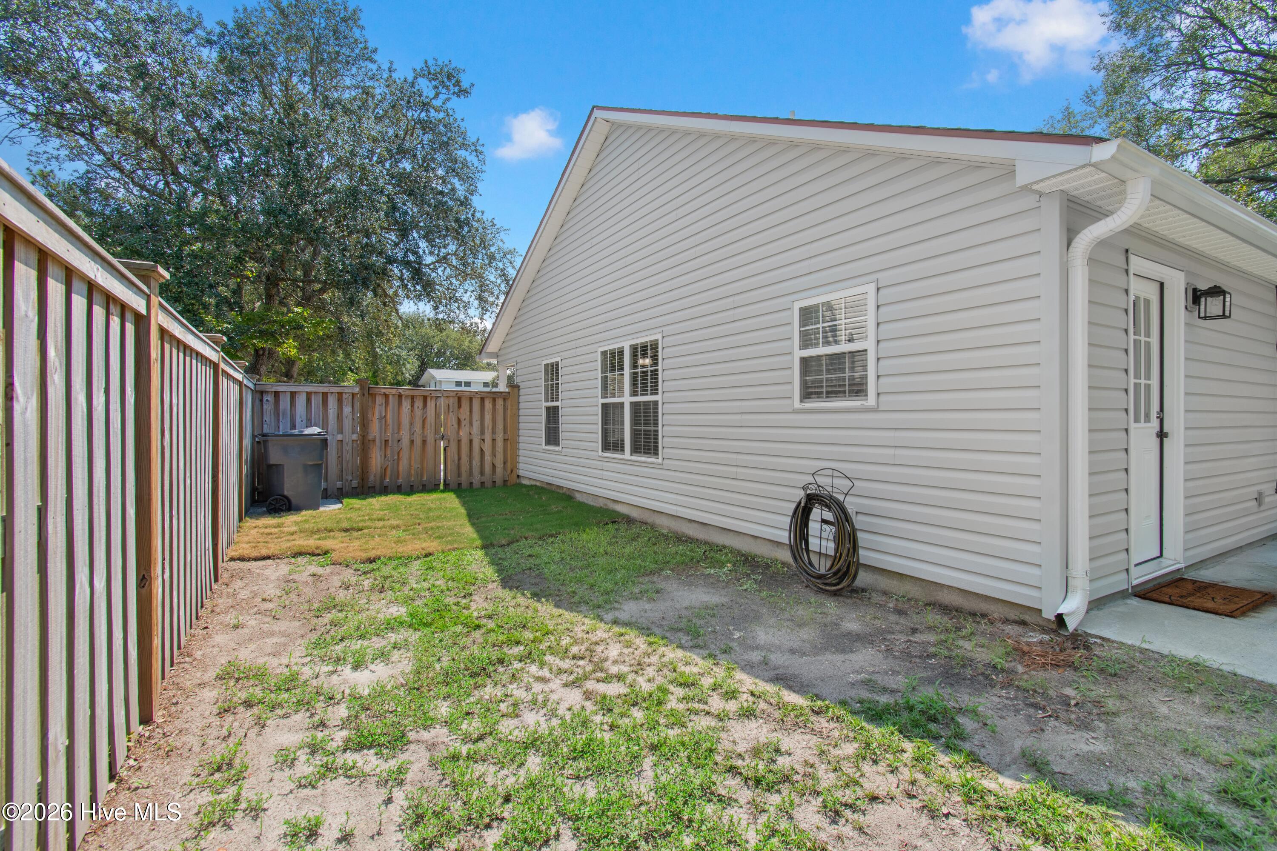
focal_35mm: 15
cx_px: 638
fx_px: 532
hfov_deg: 100.4
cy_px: 426
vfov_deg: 77.3
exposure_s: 1/200
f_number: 7.1
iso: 100
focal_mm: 10
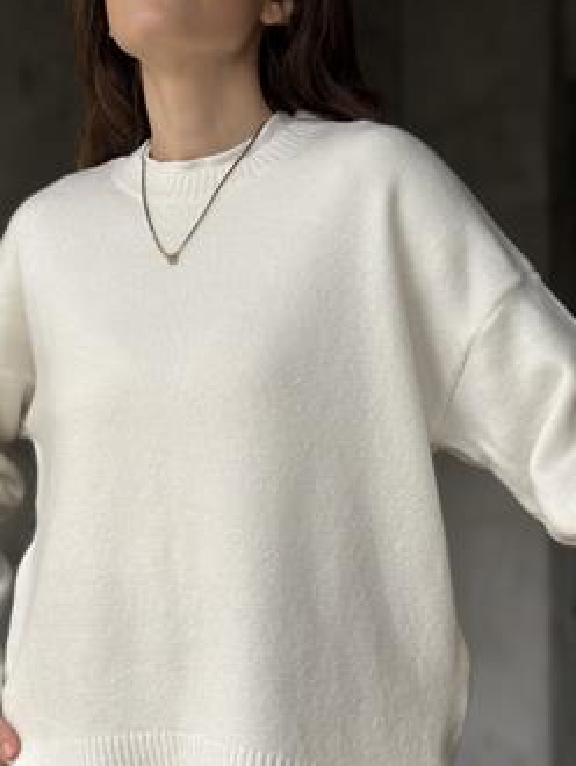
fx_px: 1374
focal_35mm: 62
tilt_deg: -0.8
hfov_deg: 23.6
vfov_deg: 31.1
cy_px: 469
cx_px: 223
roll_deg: -0.2
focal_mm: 6.86
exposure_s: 1/139
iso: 80
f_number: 1.78
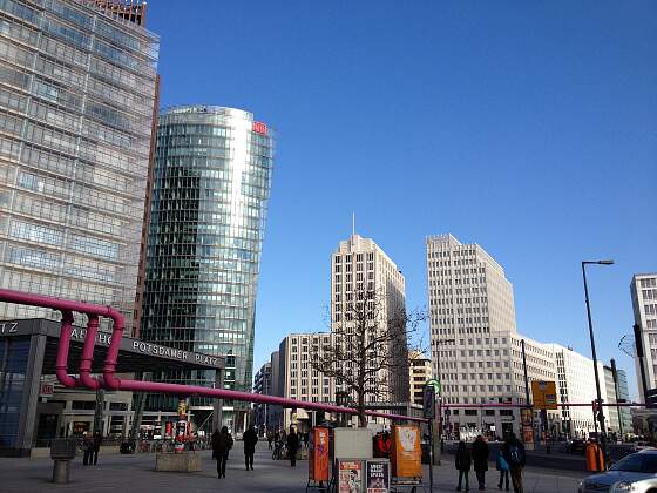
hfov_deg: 52.6
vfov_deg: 40.7
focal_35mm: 35
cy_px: 246
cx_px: 328
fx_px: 664
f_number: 2.4
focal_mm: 4.28
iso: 50
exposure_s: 1/1381
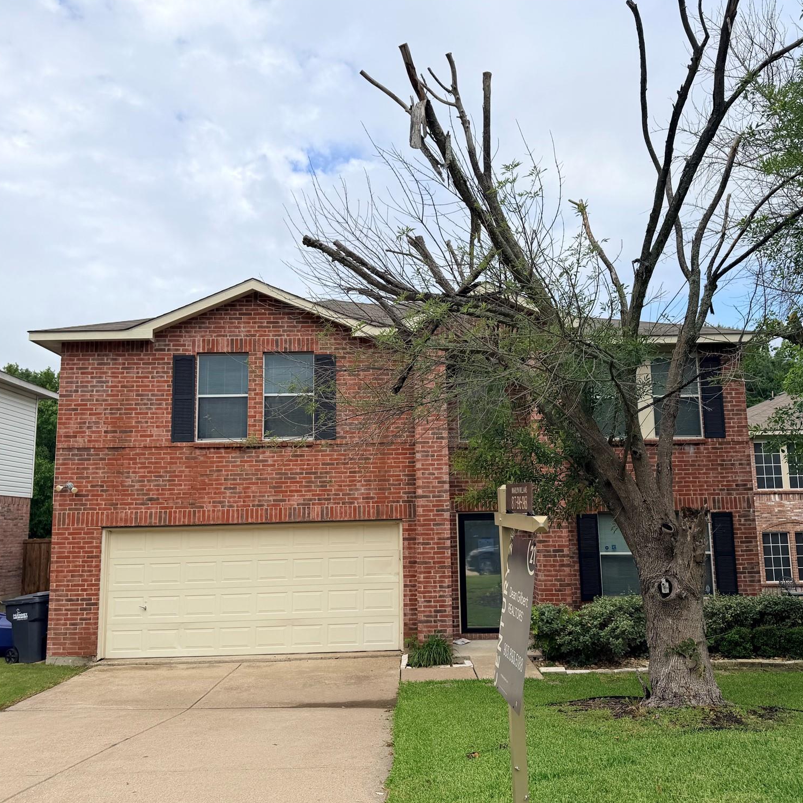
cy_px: 404
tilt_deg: +7.9
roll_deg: +1.5
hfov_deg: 55.6
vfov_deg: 55.6
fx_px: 761
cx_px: 430
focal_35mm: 29
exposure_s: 1/4167
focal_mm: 6.76
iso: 80
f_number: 1.78
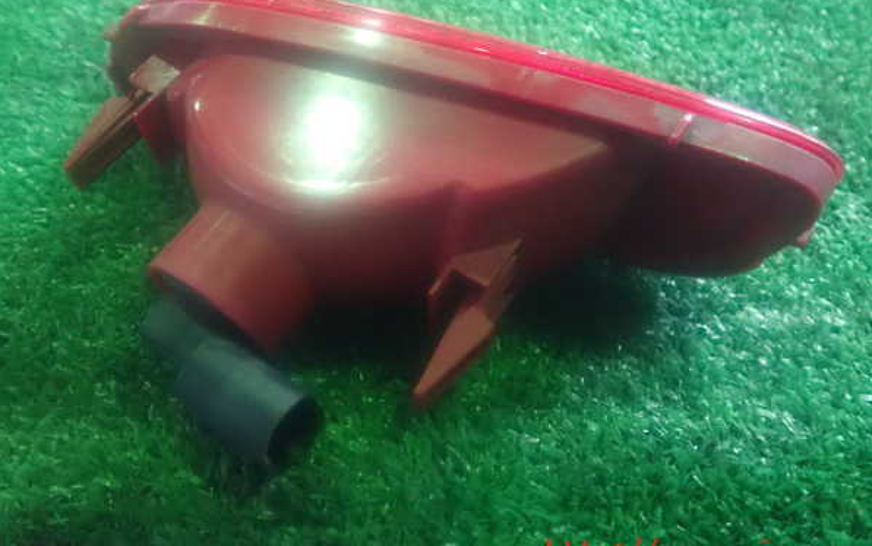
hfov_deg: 59.6
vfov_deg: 39.4
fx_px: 761
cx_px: 437
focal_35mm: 32
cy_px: 243
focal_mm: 5.5
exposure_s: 1/25
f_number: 2.3
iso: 1600
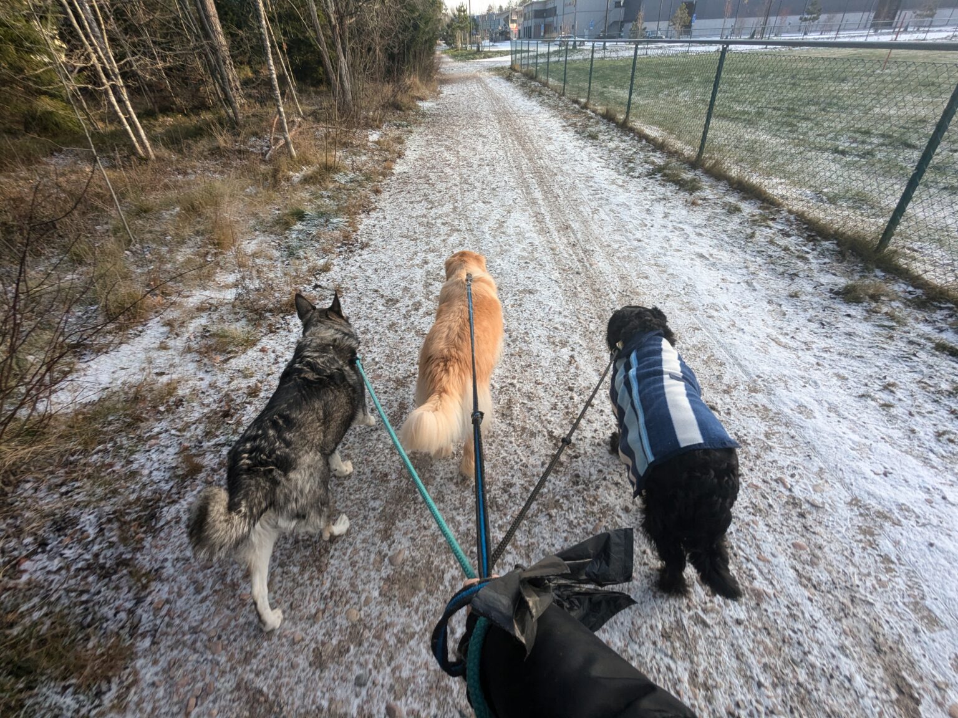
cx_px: 479
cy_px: 359
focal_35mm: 16
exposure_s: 1/291
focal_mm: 2.35
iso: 56
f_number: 2.2
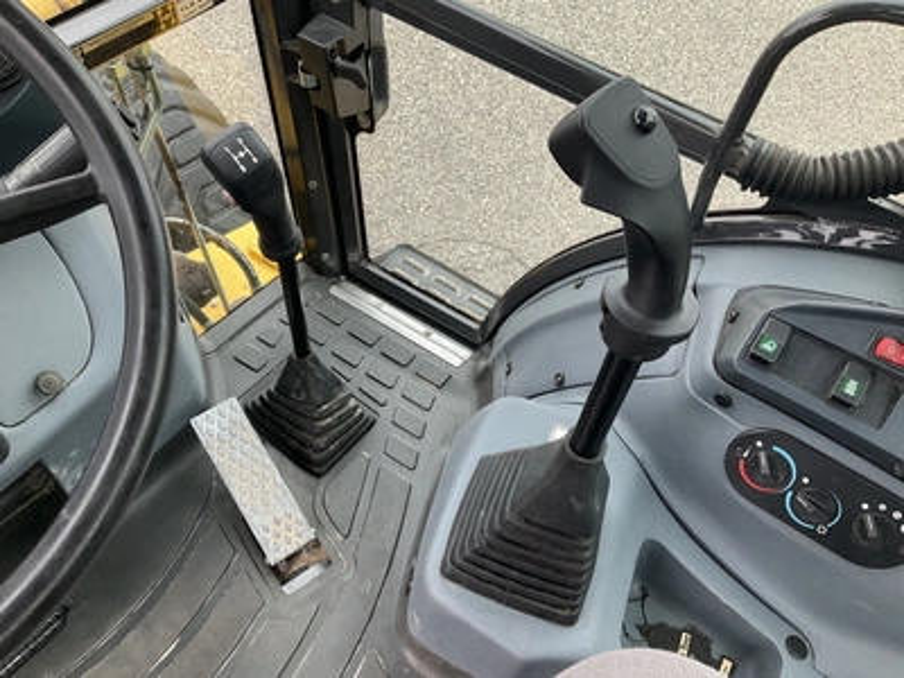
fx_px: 757
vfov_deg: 48.2
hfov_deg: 61.7
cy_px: 339
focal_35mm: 29
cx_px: 452
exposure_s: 1/122
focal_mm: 3
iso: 32
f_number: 1.8
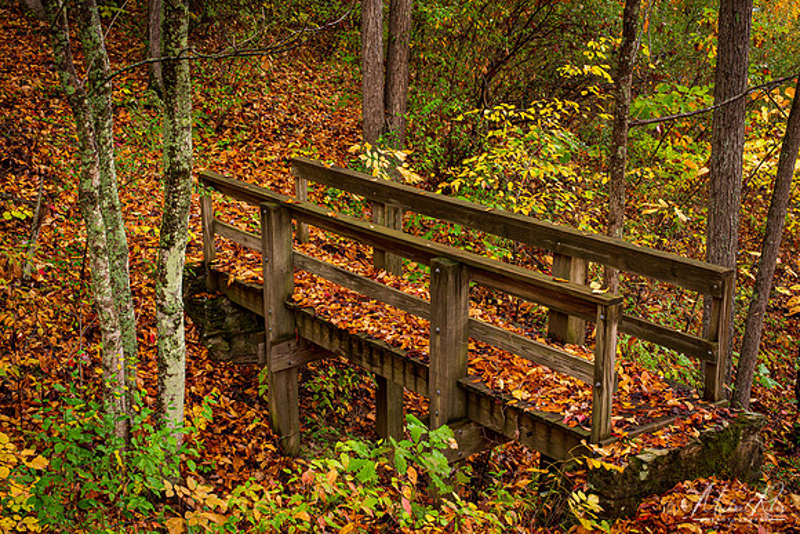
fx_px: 1111
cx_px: 400
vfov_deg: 27.0
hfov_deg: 39.6
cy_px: 267
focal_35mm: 50
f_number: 13
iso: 100
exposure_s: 3
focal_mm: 50
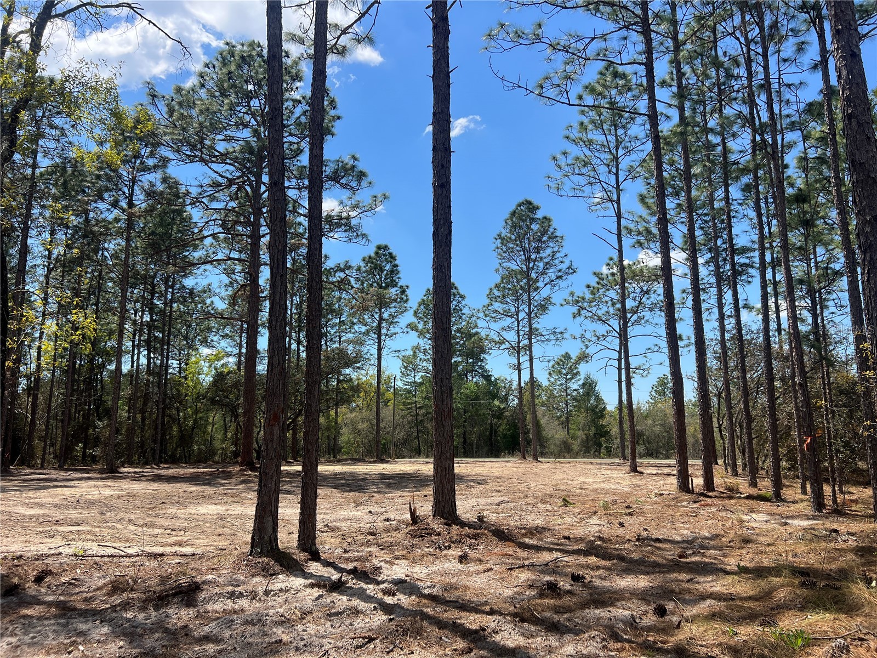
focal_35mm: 26
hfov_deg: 67.3
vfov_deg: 53.1
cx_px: 438
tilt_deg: +10.1
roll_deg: +0.4
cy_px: 329
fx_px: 659
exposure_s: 1/3831
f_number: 1.5
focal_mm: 5.7
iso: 50
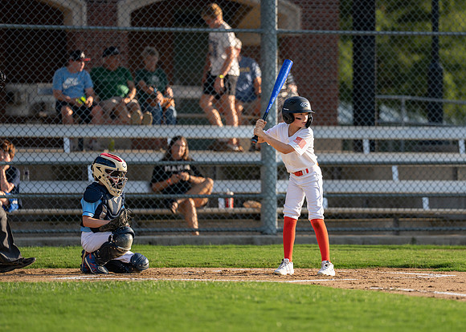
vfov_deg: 5.6
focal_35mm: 257
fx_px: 3405
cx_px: 303
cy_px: 153
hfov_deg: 7.8
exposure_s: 1/4000
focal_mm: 200
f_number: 2.8
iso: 400
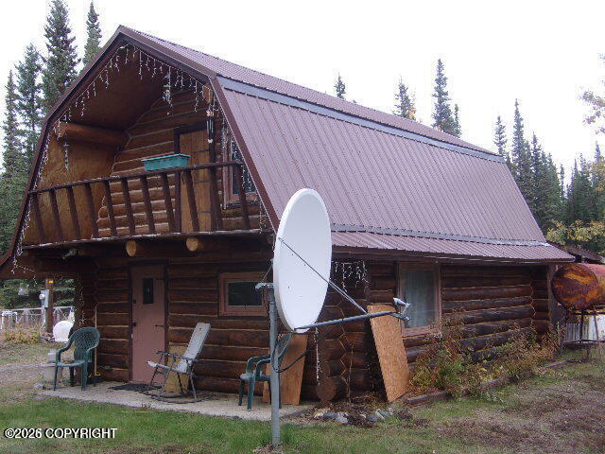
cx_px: 302
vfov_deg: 34.3
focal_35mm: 42
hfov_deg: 44.8
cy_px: 227
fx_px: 734
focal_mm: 7.6
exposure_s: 1/200
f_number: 3.7
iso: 80
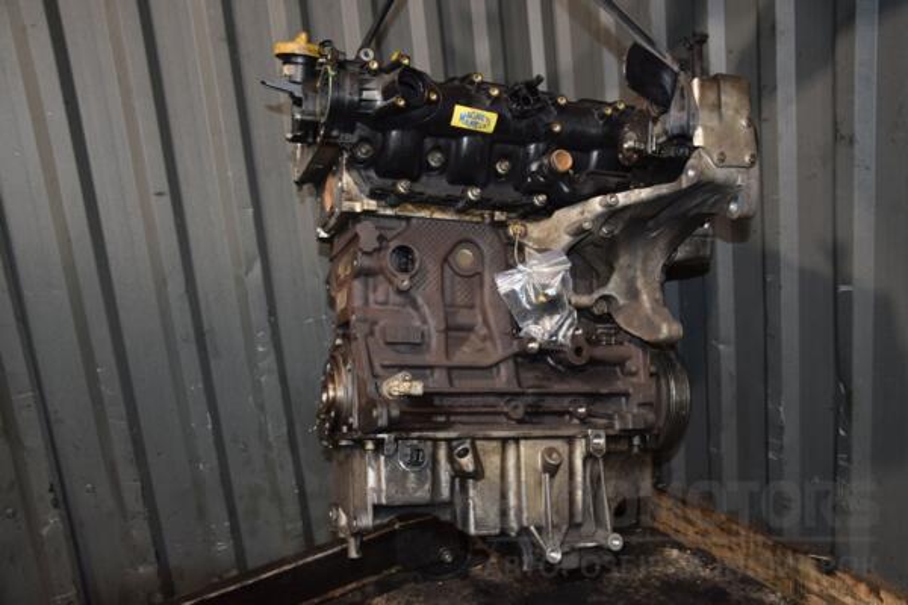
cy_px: 302
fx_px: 832
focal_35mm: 33
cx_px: 454
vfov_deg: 40.0
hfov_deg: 57.2
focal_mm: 22
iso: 800
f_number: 5
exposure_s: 1/60
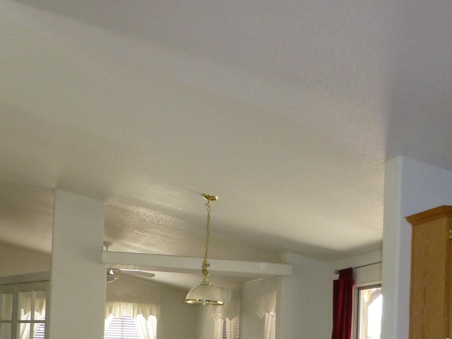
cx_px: 215
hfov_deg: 38.9
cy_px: 315
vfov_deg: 28.4
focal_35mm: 49
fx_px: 640
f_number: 3.3
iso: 400
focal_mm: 4.3
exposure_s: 1/60
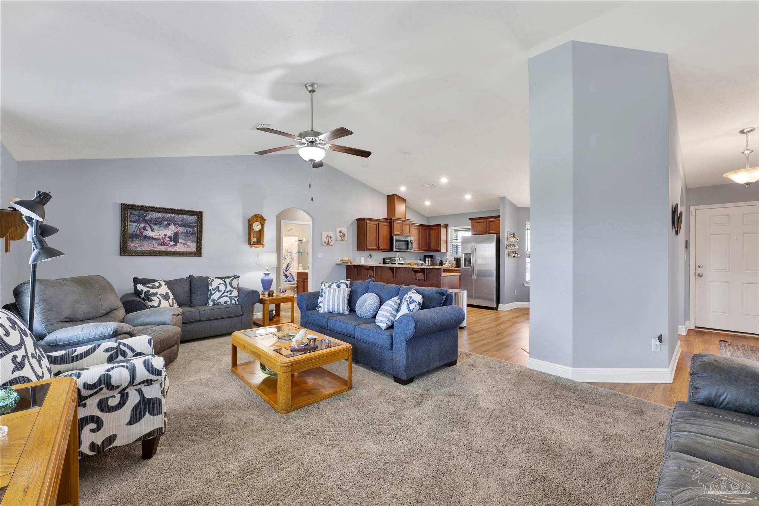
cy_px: 253
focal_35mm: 14
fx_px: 295
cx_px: 380
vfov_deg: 81.2
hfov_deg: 104.3
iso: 400
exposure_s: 1/3
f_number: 11
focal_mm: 14
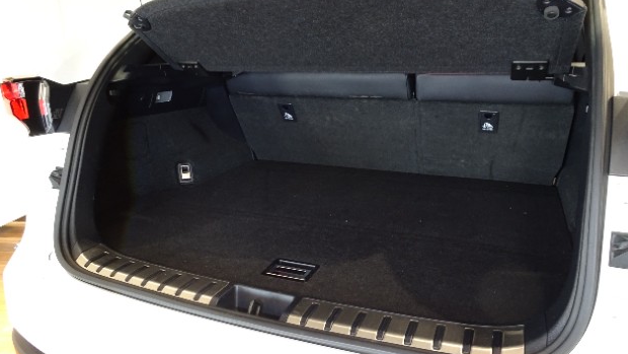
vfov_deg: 42.9
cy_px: 185
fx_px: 450
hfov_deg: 69.8
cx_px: 320
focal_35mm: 27
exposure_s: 1/30
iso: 800
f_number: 3.5
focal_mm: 4.1
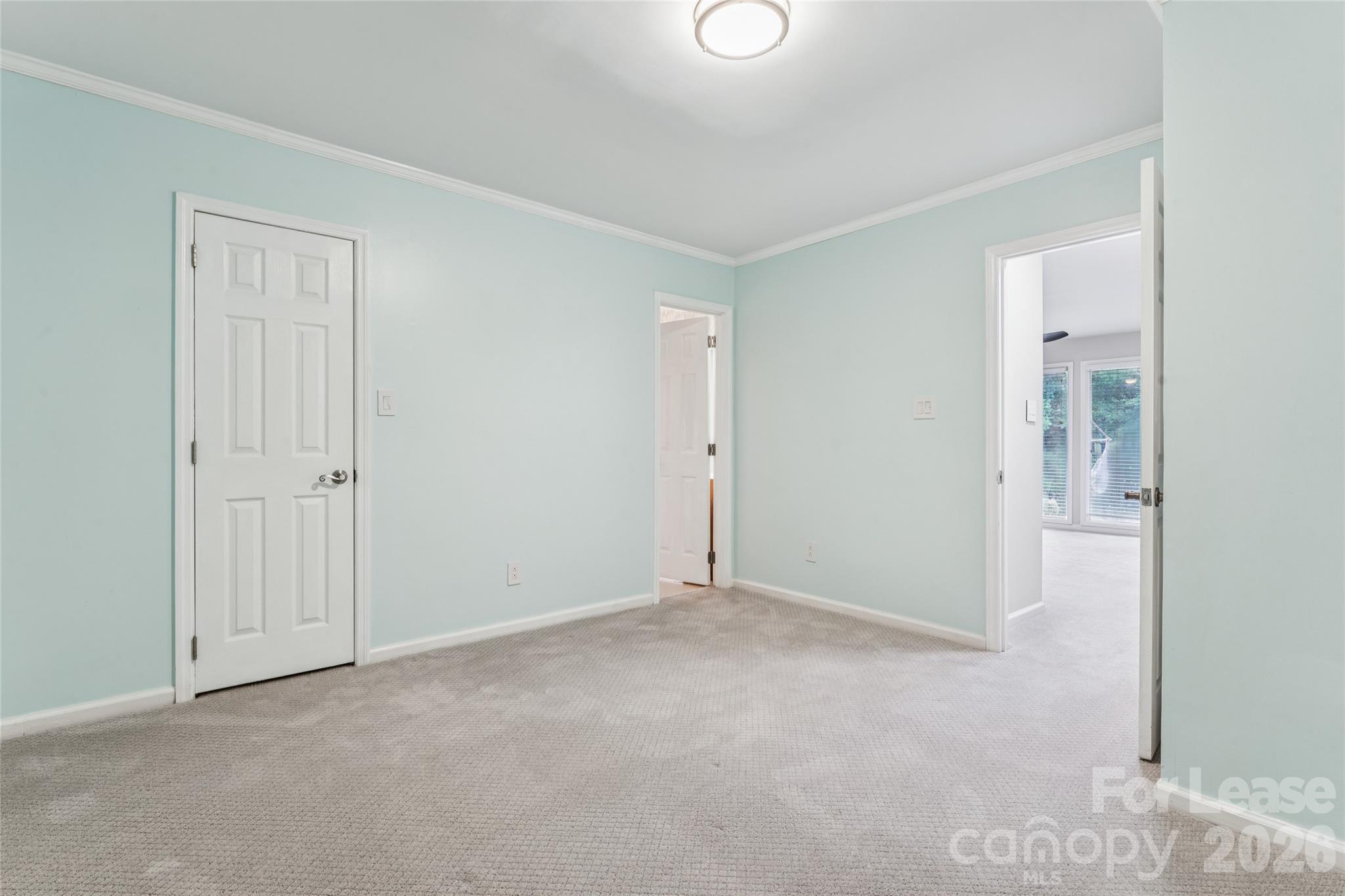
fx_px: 616
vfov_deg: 72.0
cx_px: 672
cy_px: 448
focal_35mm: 16
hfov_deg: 95.0
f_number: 13
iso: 200
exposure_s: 1/1.25
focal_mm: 16.5
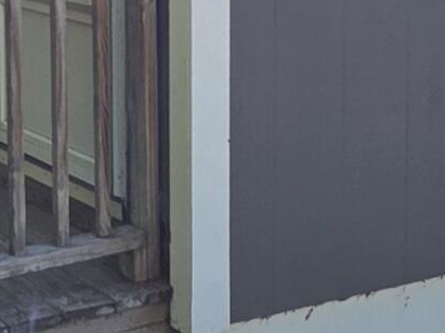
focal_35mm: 95
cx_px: 105
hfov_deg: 20.5
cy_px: -53
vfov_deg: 15.1
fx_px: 1221
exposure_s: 1/957
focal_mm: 2.2
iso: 40
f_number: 1.9
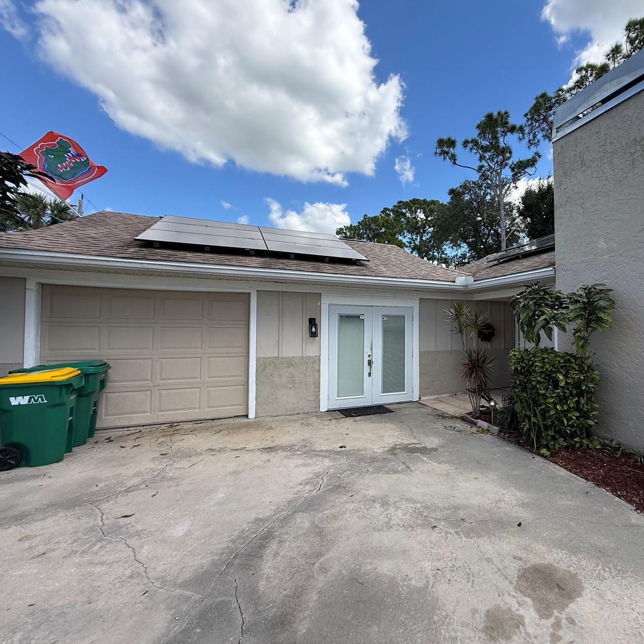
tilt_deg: +4.0
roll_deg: +0.4
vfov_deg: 84.0
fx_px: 358
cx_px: 411
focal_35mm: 17
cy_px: 316
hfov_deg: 82.0
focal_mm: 2.22
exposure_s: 1/1105
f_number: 2.2
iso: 64
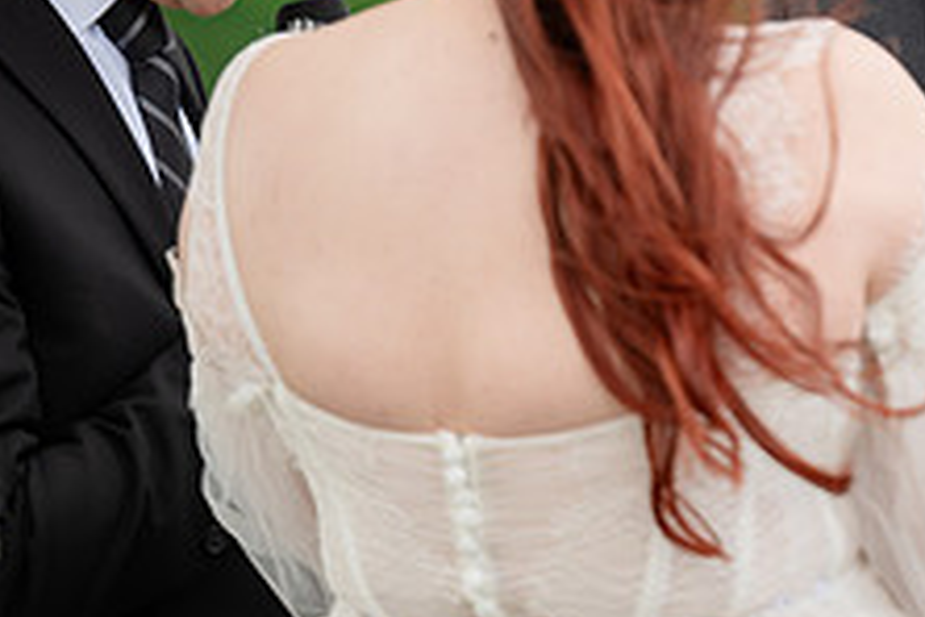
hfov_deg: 5.0
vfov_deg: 3.3
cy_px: 44
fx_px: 10637
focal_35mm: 414
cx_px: 992
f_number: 2.8
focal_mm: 154
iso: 200
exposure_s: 1/800
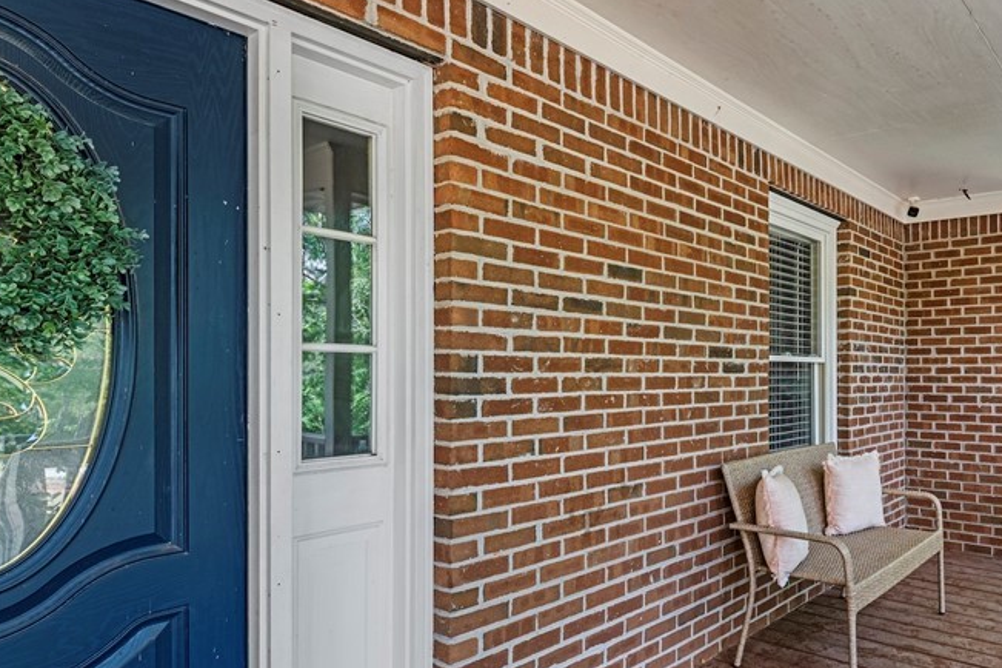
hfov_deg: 66.6
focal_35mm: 25
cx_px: 763
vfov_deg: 51.2
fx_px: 696
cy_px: 366
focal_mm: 15
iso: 50
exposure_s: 1/2
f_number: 10
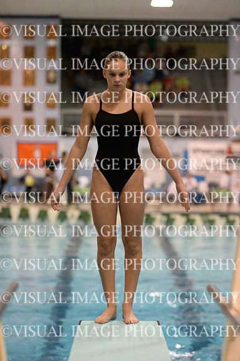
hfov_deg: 16.1
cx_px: 120
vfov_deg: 23.9
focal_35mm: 85
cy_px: 180
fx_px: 851
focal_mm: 85
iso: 6400
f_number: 2
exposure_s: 1/1250
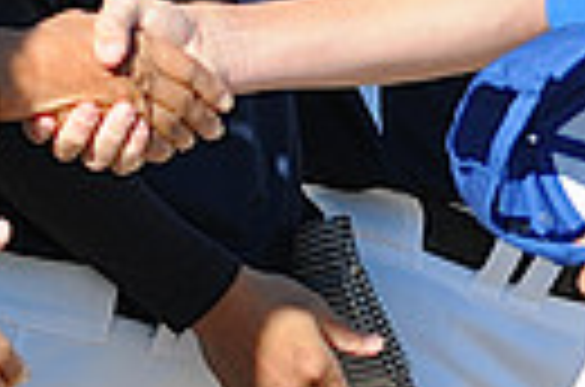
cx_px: 4
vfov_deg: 0.7
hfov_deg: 1.0
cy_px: -227
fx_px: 32631
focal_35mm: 2013
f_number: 4
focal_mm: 300
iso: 200
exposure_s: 1/1000
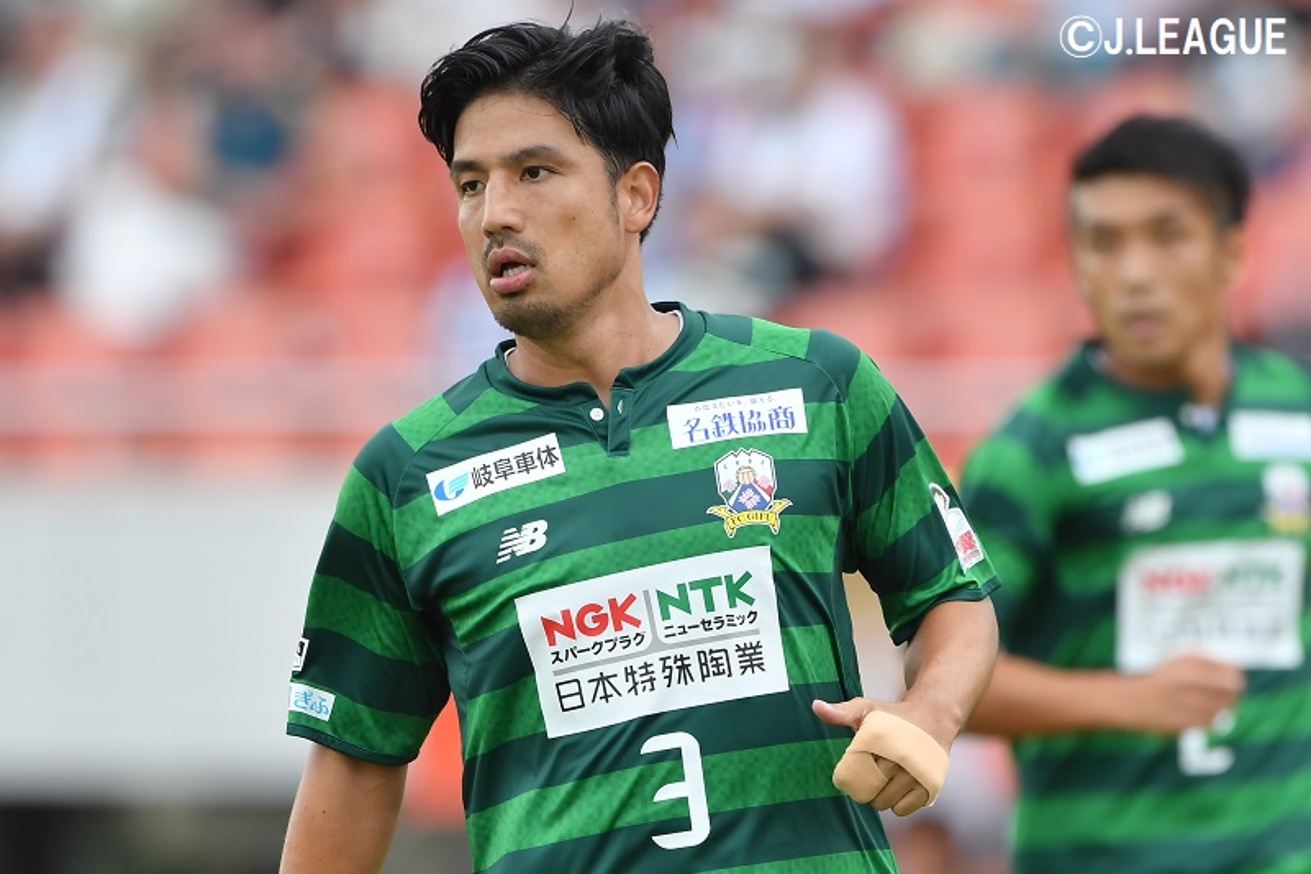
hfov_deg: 2.8
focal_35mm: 750
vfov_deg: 1.8
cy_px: 437
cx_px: 656
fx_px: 27305
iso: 500
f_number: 5.6
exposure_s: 1/1250
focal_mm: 500
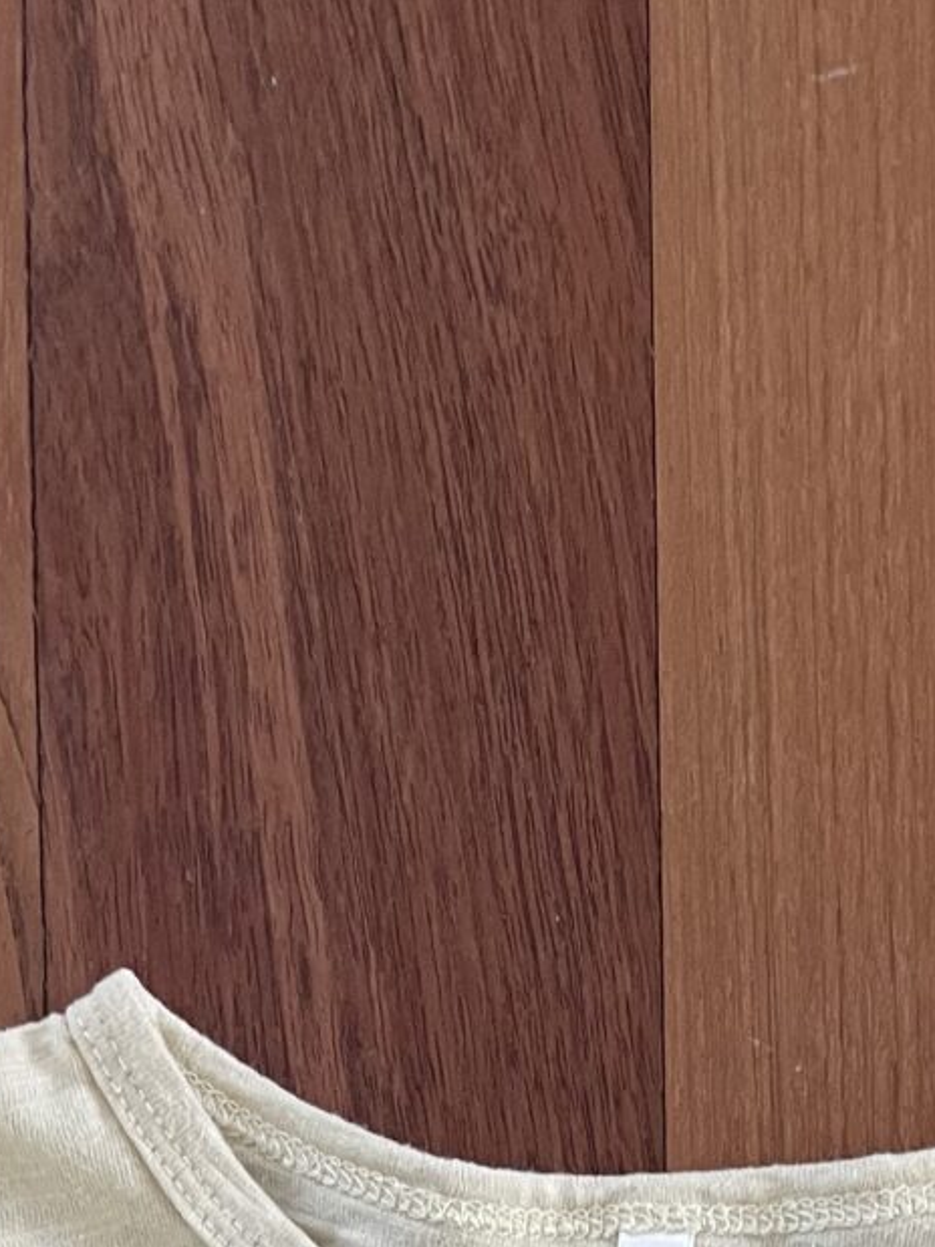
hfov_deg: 17.1
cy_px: 2025
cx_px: 619
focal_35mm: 86
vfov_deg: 19.1
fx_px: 3098
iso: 100
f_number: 1.6
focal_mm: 4.2
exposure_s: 1/60
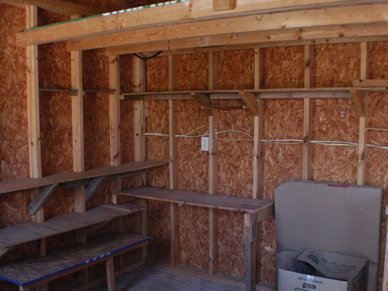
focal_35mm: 51
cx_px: 214
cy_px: 146
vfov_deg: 28.8
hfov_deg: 37.8
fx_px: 567
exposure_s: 1/50
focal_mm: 31
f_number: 3.8
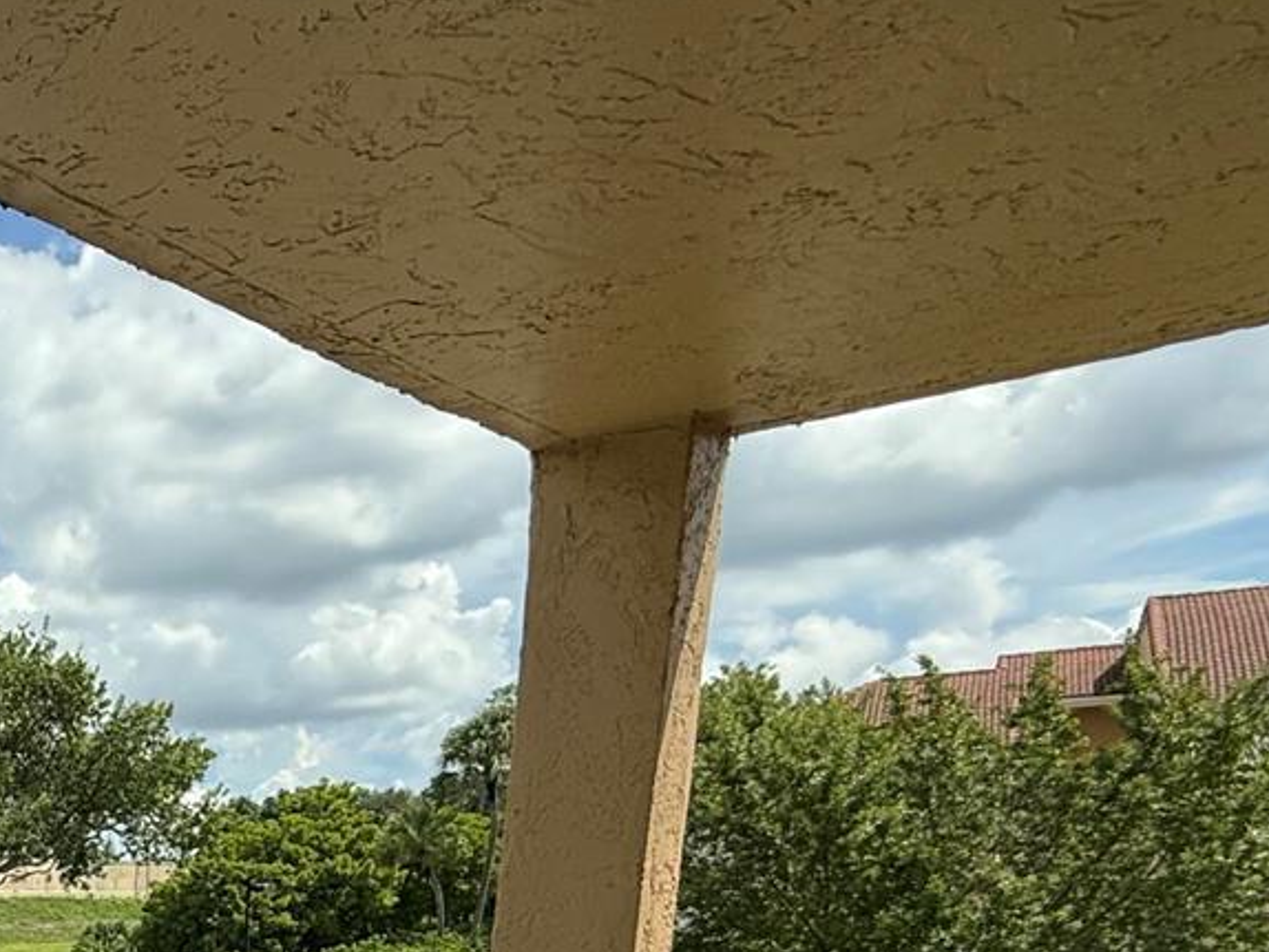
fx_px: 1430
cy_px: 1157
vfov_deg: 30.8
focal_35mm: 39
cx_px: -374
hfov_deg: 34.3
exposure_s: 1/1464
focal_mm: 2.22
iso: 50
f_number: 2.2
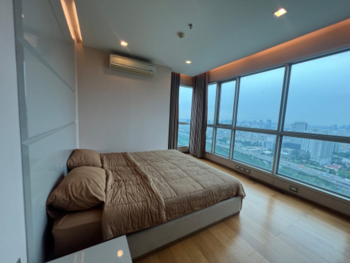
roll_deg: -0.9
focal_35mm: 13
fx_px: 131
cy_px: 132
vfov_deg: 89.9
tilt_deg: -10.0
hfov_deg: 106.2
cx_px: 175
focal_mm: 1.57
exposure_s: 1/106
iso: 32
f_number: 1.8
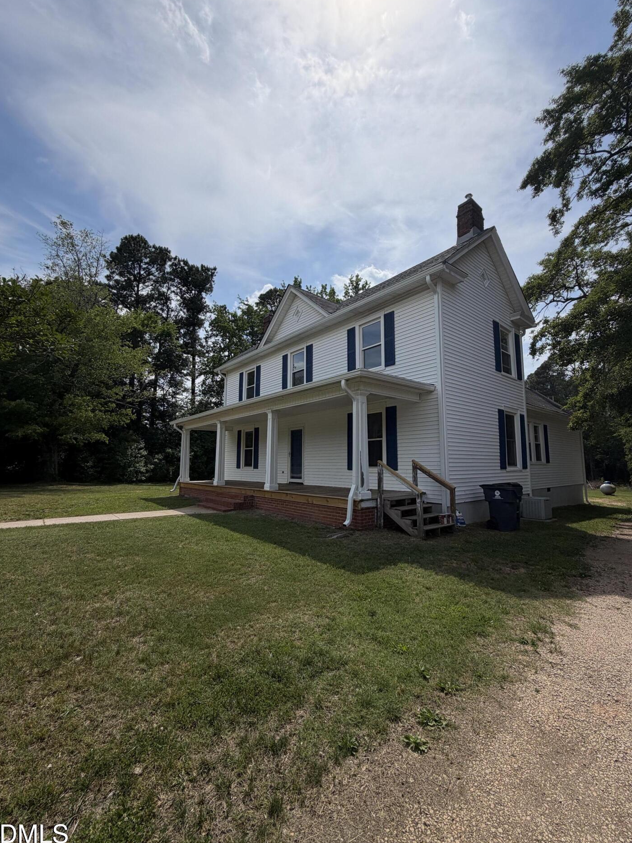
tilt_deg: +8.3
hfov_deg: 81.7
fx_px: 365
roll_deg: +0.2
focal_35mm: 15
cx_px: 335
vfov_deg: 98.2
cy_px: 424
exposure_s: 1/1656
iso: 20
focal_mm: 2.22
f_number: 2.2
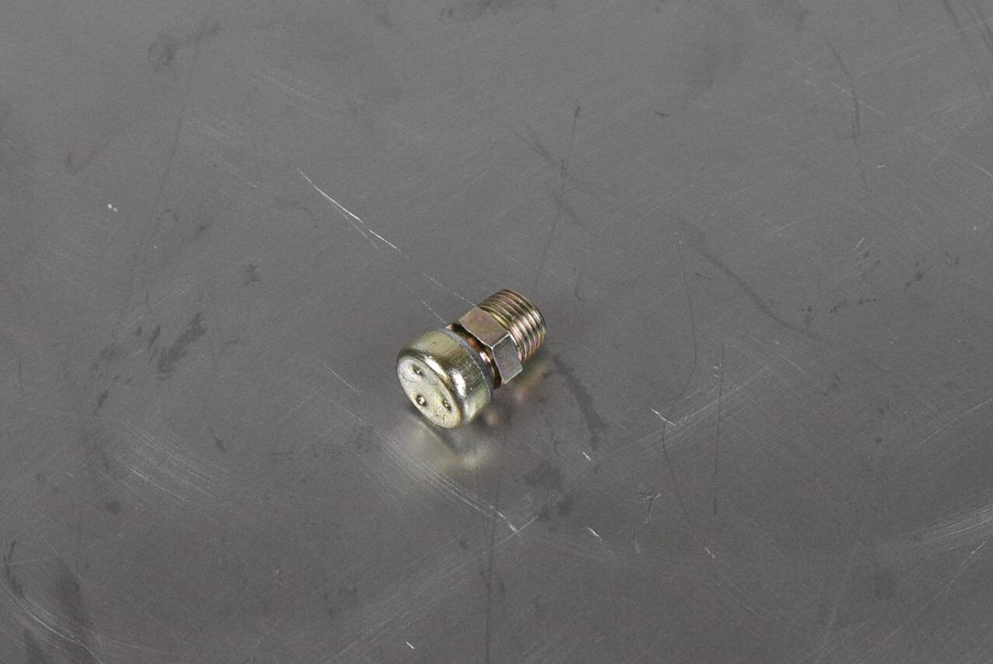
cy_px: 332
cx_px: 496
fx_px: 2278
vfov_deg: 16.6
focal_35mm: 82
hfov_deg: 24.6
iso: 1250
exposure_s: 1/160
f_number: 6.3
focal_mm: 55
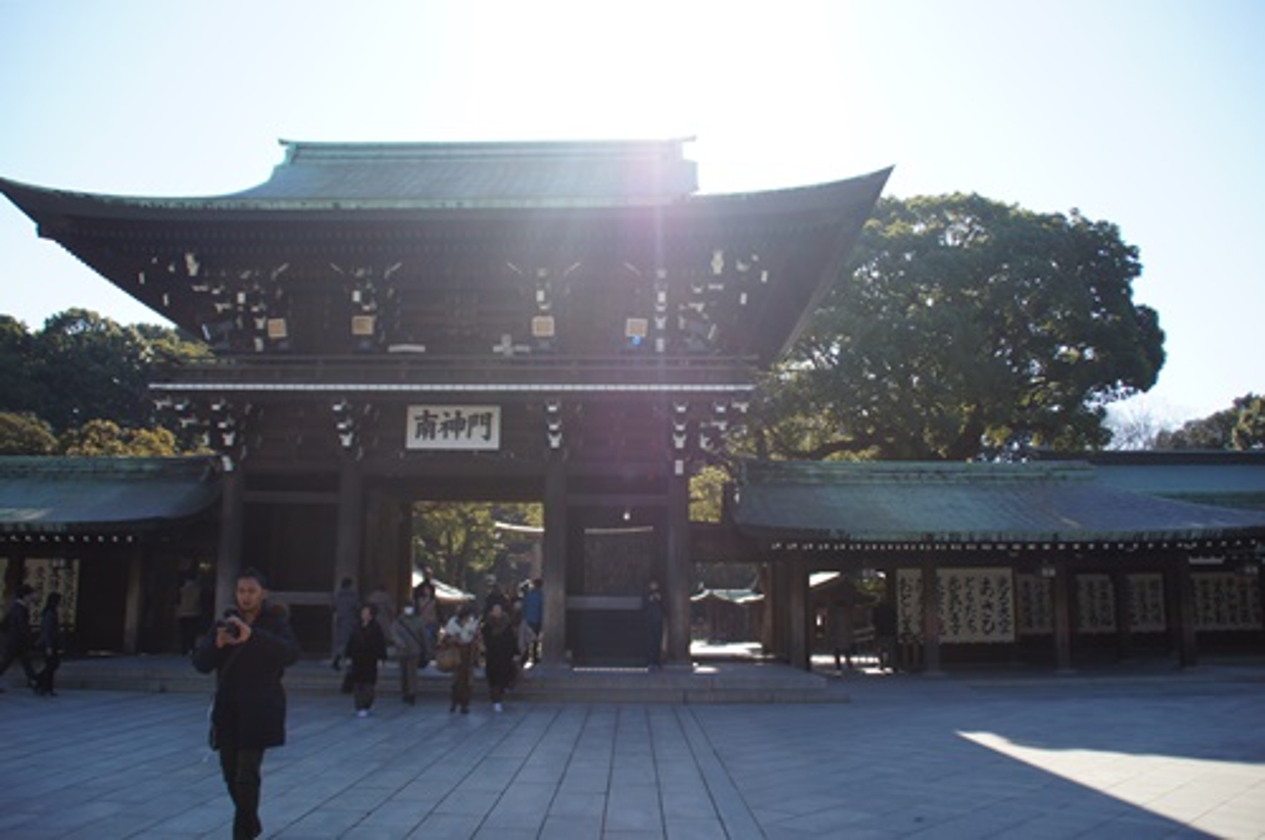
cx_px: 632
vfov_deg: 47.8
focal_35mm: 27
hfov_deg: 67.4
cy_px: 420
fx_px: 948
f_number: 3.5
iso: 100
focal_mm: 18
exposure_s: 1/640
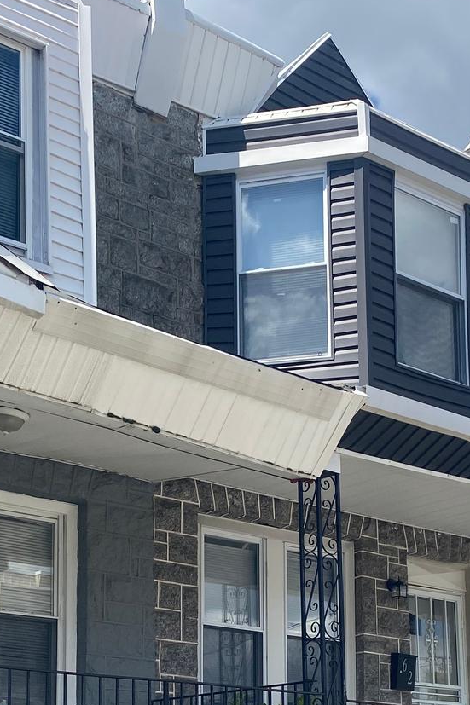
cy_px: 615
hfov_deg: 20.3
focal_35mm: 67
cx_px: 235
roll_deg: -0.9
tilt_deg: +9.0
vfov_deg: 29.0
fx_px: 1313
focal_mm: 4.25
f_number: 1.8
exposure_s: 1/2141
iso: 32
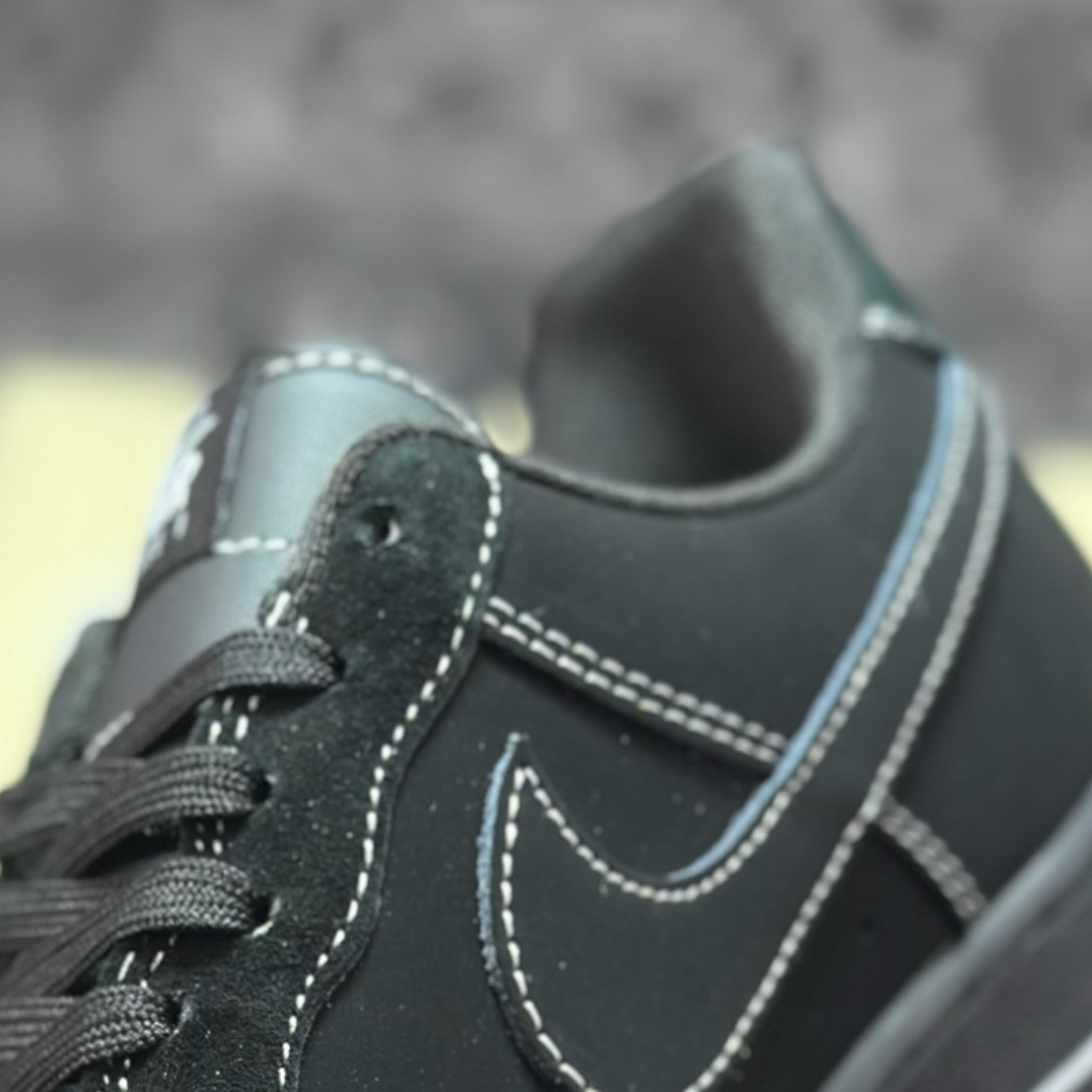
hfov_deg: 16.1
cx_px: 452
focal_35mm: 108
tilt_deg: -55.0
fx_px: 3855
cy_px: 1338
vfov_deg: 15.5
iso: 80
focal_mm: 6.86
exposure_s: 1/241
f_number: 1.78
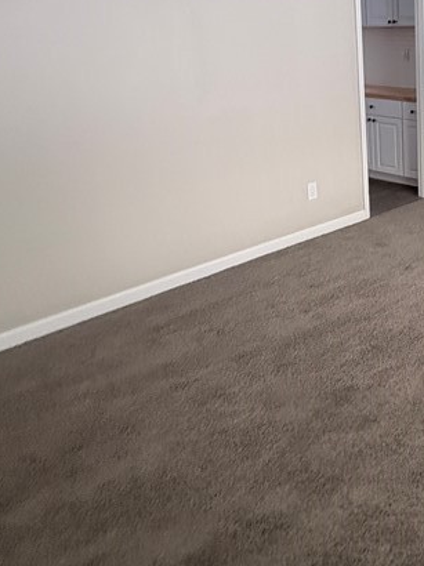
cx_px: 501
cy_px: 179
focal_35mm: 35
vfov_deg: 51.5
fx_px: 572
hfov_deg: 33.5
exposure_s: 1/121
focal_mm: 2.22
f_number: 2.2
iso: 80
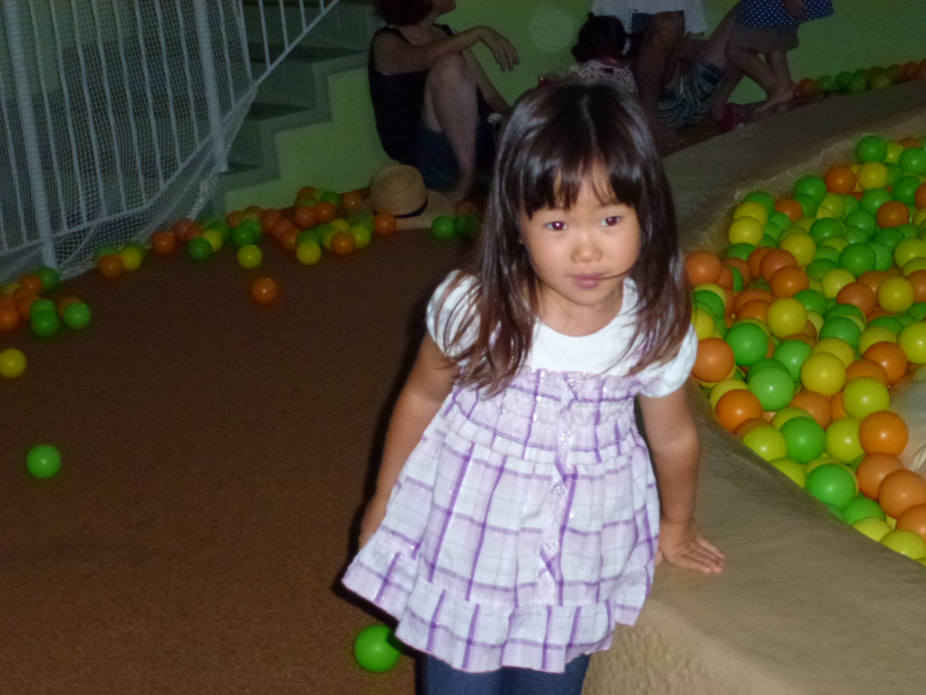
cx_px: 463
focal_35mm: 71
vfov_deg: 20.7
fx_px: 1899
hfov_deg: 27.4
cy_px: 348
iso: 640
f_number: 4.7
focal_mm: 12.7
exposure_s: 1/320
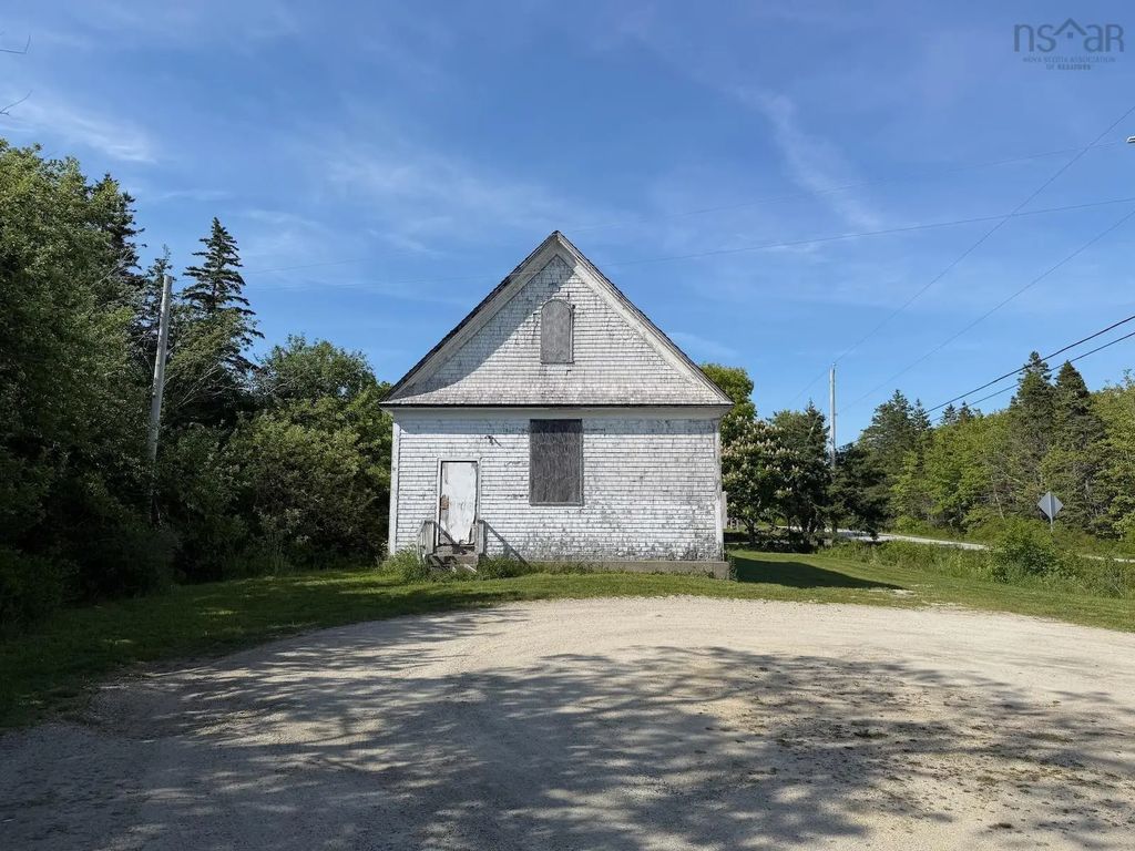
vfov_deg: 56.8
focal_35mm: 24
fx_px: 787
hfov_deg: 71.6
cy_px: 426
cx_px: 568
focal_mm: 6.76
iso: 80
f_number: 1.78
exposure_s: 1/5319
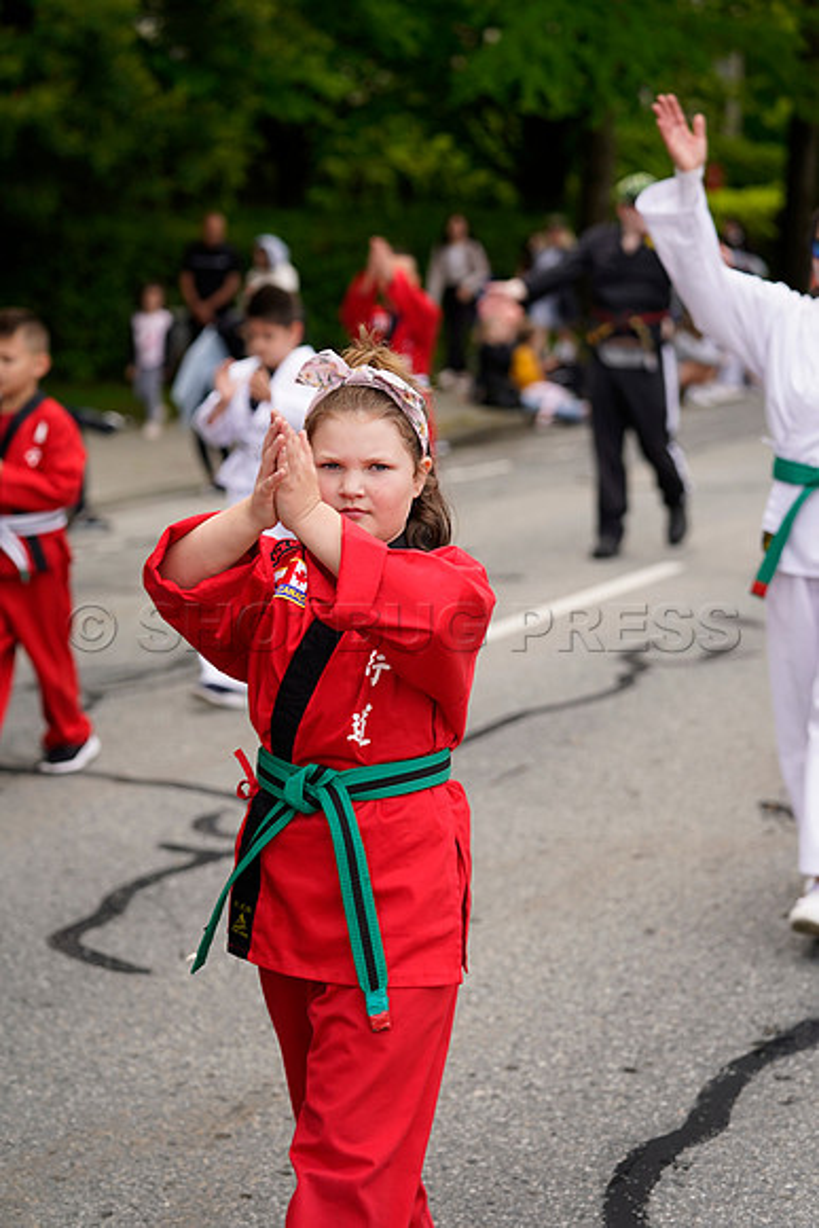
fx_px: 2421
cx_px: 410
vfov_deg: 28.4
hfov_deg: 19.2
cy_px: 614
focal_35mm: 71
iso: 250
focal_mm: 71
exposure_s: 1/400
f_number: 3.2
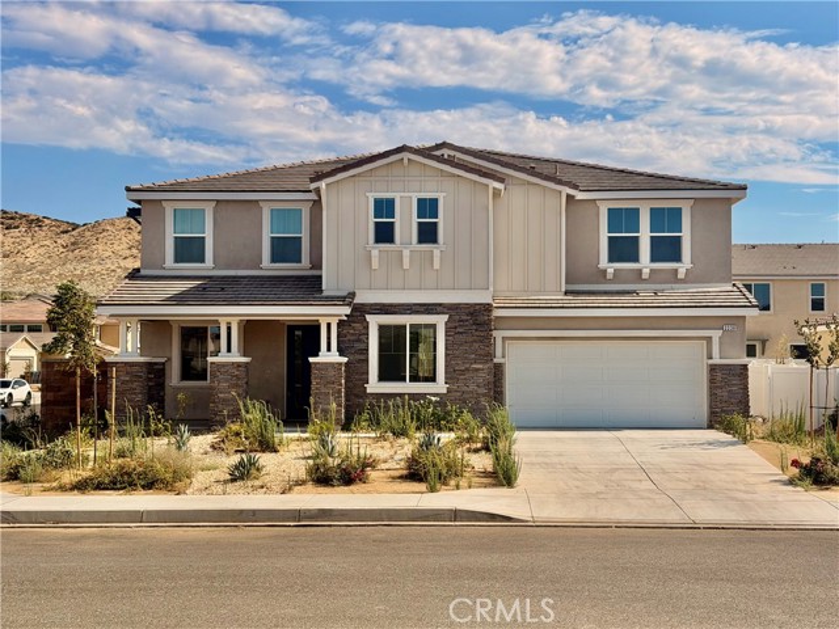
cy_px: 314
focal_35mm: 48
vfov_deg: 30.3
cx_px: 420
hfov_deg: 39.7
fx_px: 1163
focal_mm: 6.76
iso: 64
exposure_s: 1/7143
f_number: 1.78
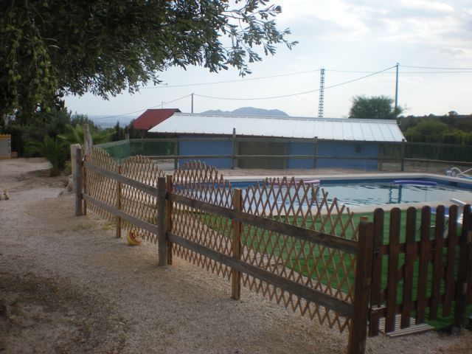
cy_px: 177
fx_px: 518
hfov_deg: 49.0
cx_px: 236
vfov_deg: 37.7
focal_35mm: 38
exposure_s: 1/320
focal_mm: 6.3
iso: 64
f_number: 4.6
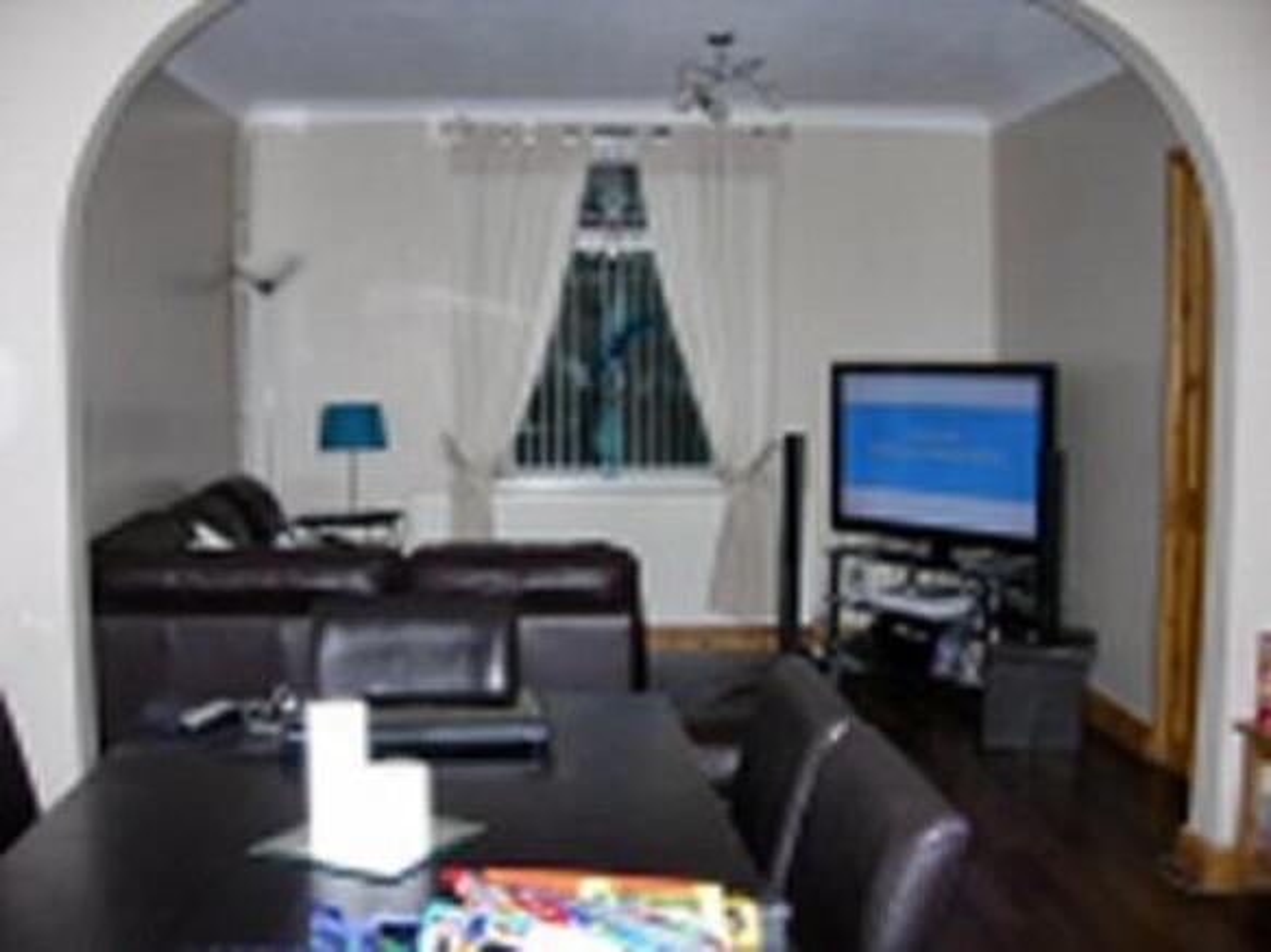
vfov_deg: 37.7
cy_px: 476
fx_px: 1395
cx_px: 636
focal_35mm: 38
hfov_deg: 49.0
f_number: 2.8
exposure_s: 1/102
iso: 125
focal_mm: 7.8
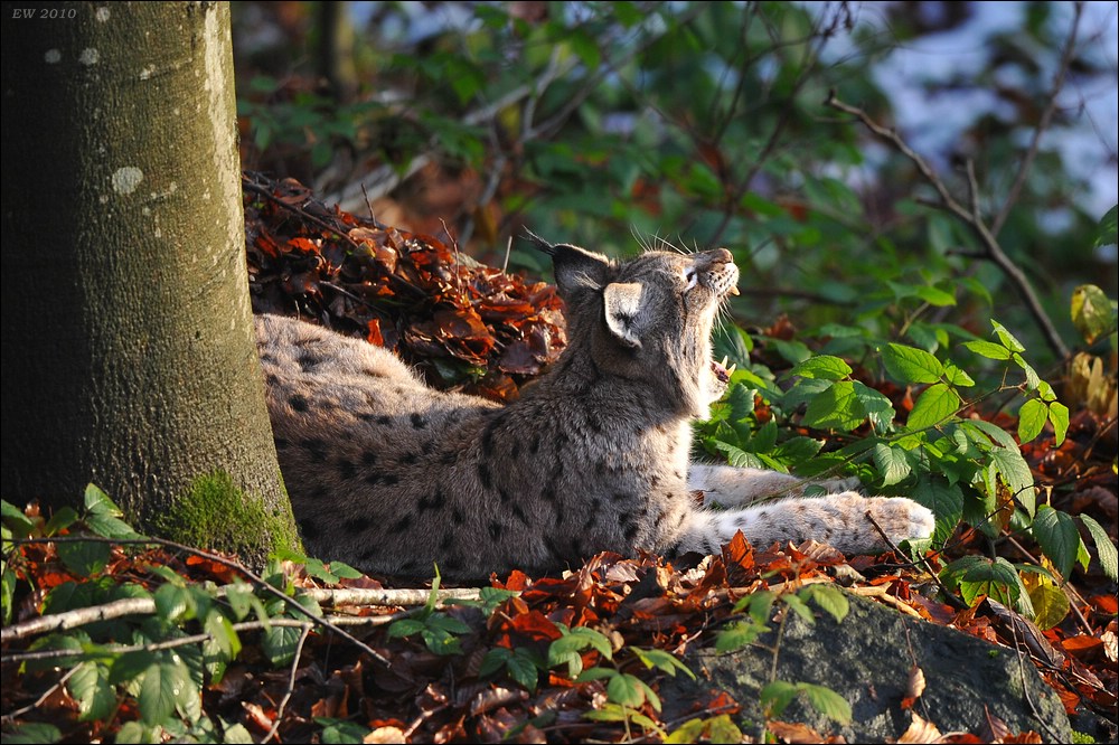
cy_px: 372
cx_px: 560
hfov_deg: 4.1
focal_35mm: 500
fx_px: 15536
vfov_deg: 2.7
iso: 800
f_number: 4
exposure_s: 1/320
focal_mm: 500
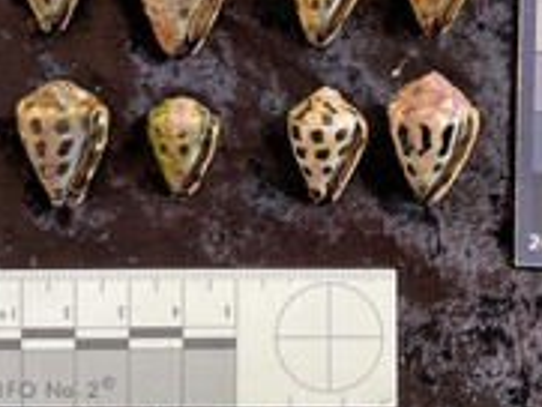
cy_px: 97
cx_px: 305
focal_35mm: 56
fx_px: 877
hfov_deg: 34.3
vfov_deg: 25.8
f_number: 1.8
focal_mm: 3
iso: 50
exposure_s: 1/60
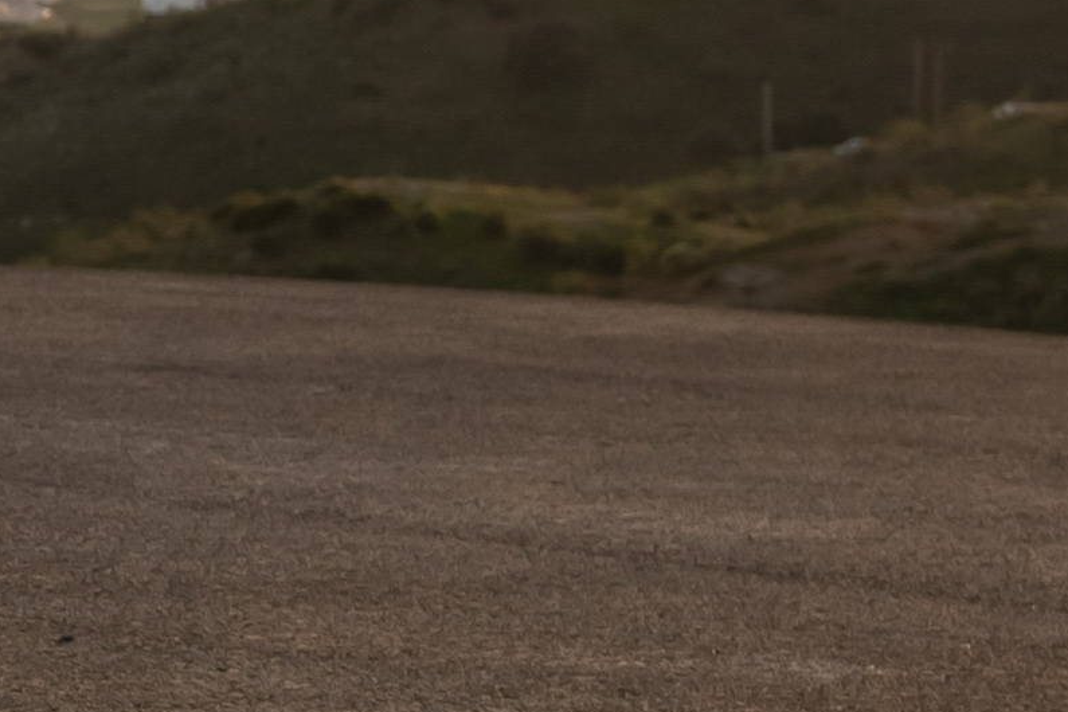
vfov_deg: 5.2
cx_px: -2598
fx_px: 7831
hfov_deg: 6.7
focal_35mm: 264
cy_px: -117
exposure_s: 1/250
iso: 100
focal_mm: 35
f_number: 5
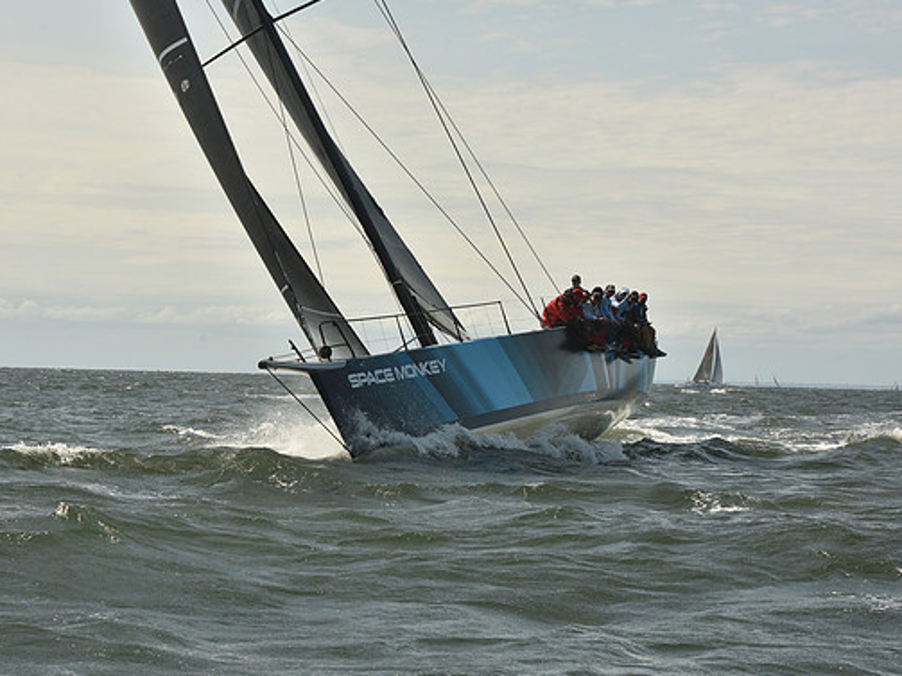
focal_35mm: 111
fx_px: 2892
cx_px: 412
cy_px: 340
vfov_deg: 13.3
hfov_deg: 17.7
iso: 250
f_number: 10
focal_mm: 100
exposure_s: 1/800
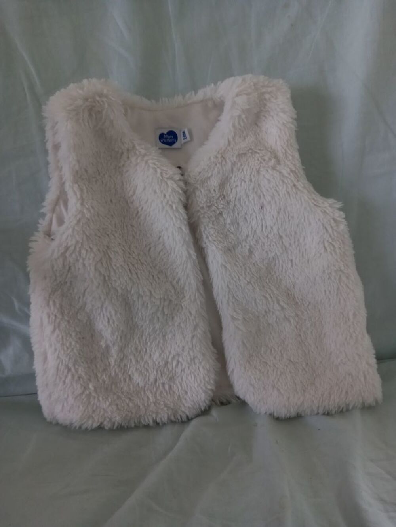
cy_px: 264
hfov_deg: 54.9
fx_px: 381
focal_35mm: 25
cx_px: 198
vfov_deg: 69.4
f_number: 2
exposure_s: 1/60
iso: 160
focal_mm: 4.6
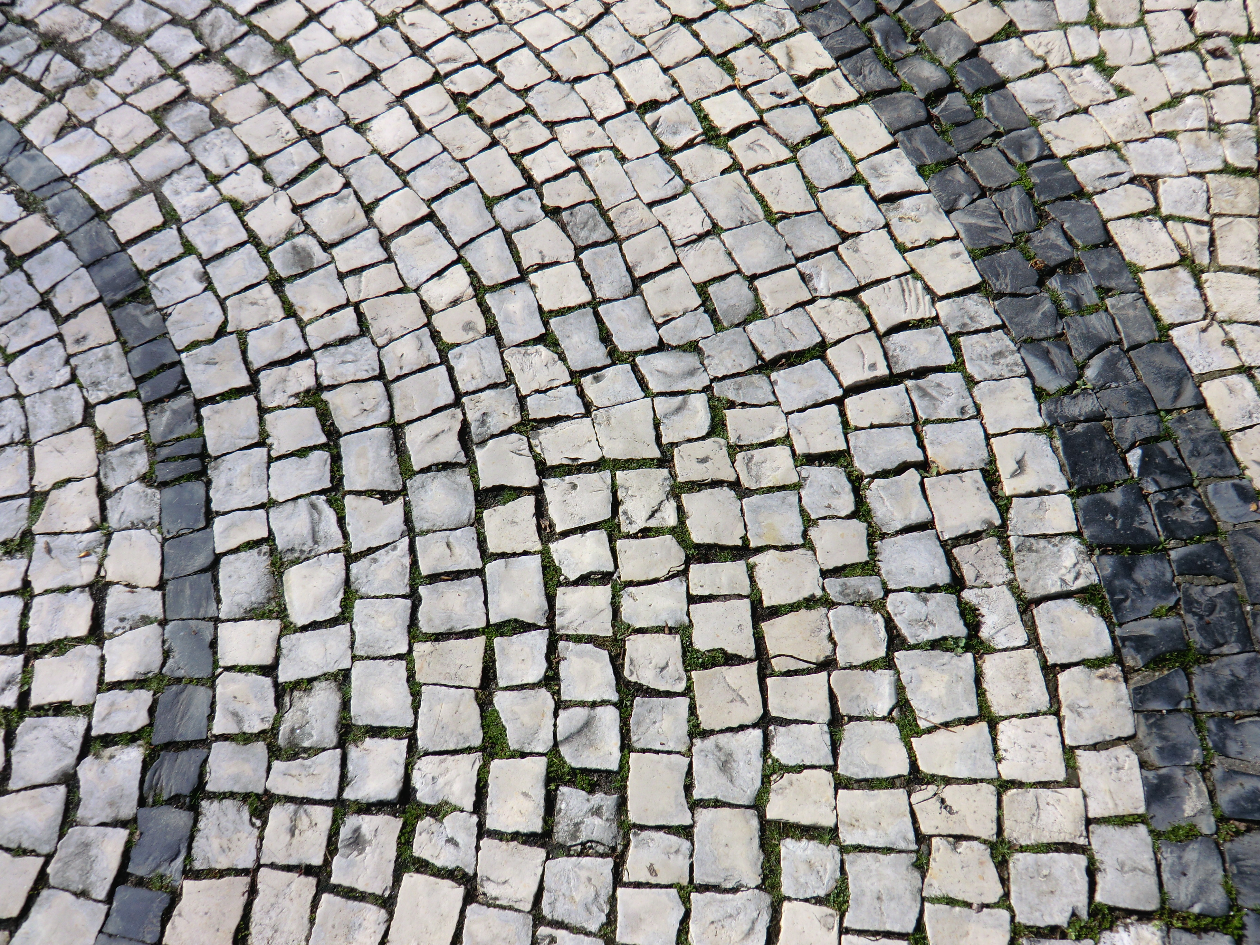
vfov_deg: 41.8
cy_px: 472
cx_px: 630
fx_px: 1238
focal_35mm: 34
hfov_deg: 54.0
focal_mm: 6.1
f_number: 3.6
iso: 64
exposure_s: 1/800
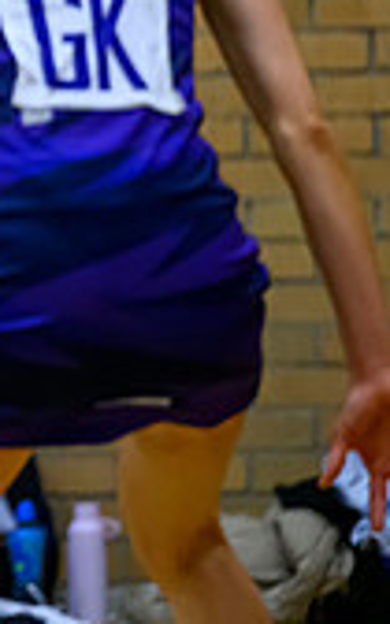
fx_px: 11955
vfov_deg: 3.0
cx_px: -516
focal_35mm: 703
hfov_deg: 1.9
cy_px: 17
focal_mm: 200
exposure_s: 1/1000
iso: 4000
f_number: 2.8
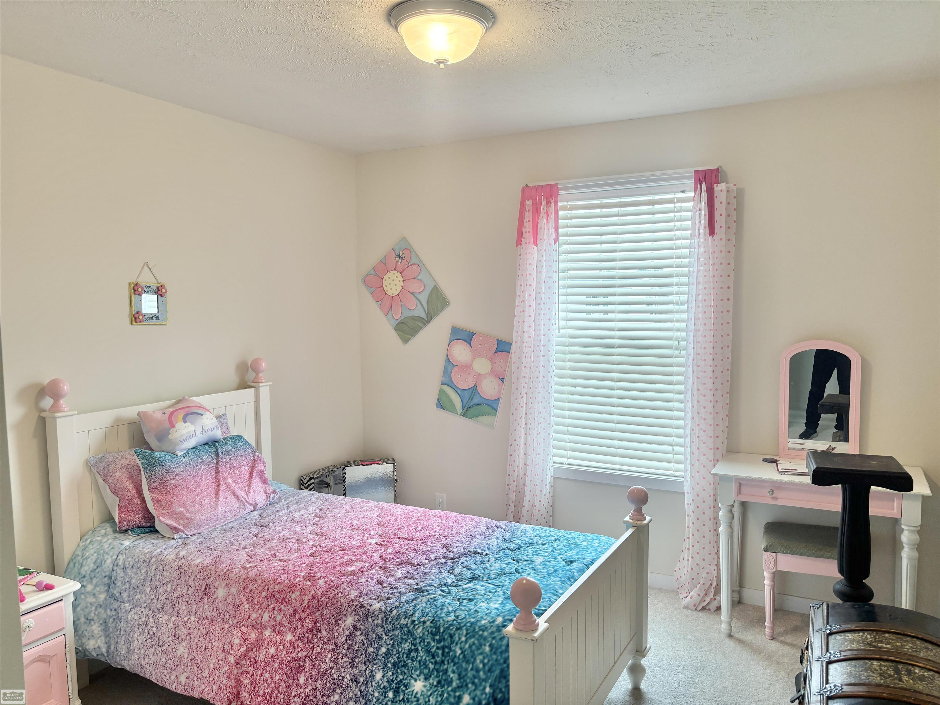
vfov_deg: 53.1
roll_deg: +1.0
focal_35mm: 26
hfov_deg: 67.3
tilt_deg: -4.9
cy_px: 352
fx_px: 706
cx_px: 470
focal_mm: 5.96
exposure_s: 1/164
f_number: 1.6
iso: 64
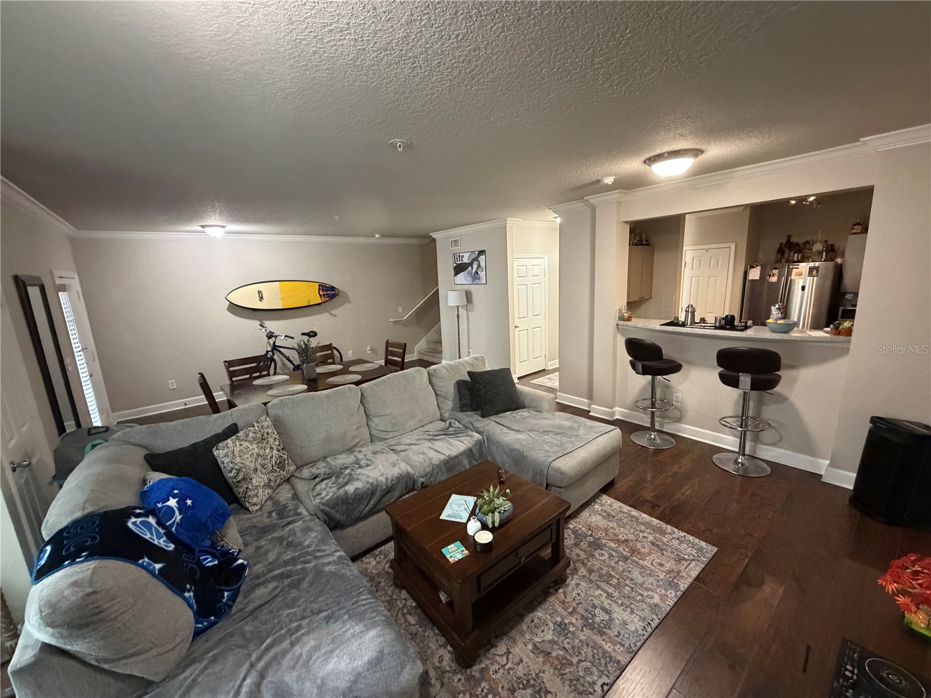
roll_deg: +3.4
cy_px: 349
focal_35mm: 14
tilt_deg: -10.9
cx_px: 466
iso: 1250
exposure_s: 1/60
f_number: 2.2
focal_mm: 2.22
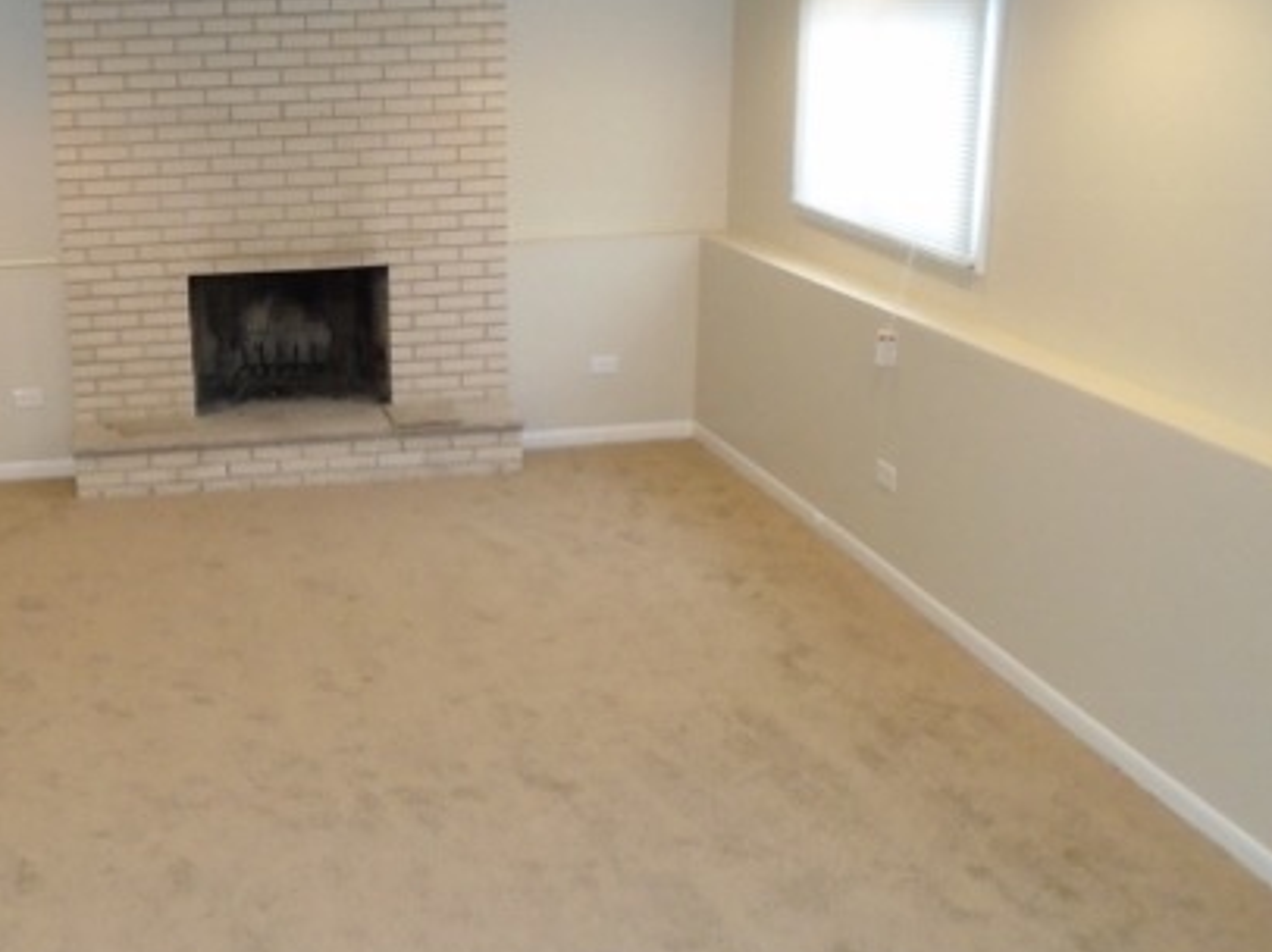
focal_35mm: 41
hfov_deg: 44.3
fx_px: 1506
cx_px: 323
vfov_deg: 35.1
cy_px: 442
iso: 400
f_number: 3.2
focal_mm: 4.6
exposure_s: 1/30
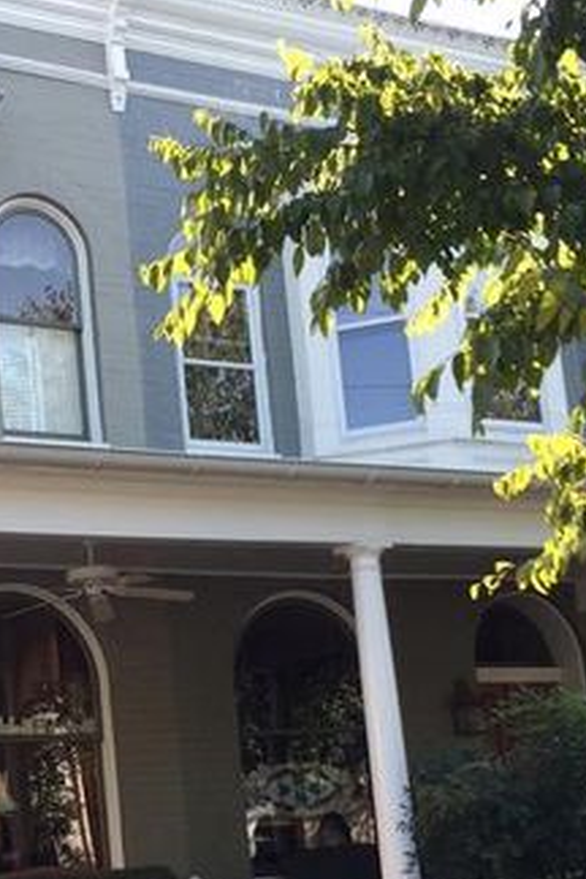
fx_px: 1514
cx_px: 43
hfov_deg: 21.4
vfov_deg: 31.8
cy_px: 655
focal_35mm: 62
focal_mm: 4.15
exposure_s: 1/189
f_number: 2.2
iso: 32
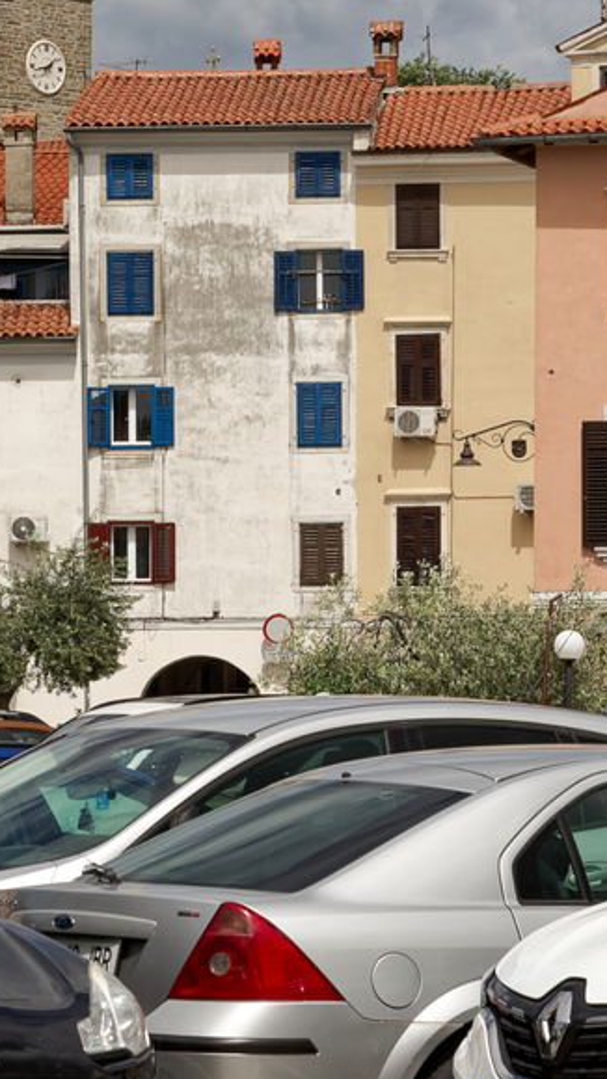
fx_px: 4466
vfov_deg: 13.8
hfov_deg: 7.8
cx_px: 140
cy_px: 504
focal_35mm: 156
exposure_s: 1/1600
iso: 100
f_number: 8
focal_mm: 45
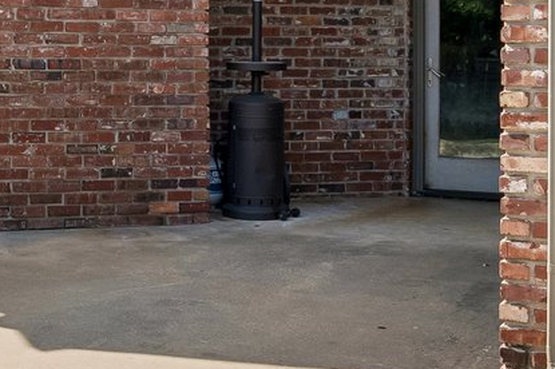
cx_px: 82
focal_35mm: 79
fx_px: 1217
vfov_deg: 17.0
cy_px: 26
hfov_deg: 25.1
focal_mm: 16
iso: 200
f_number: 8
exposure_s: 1/200
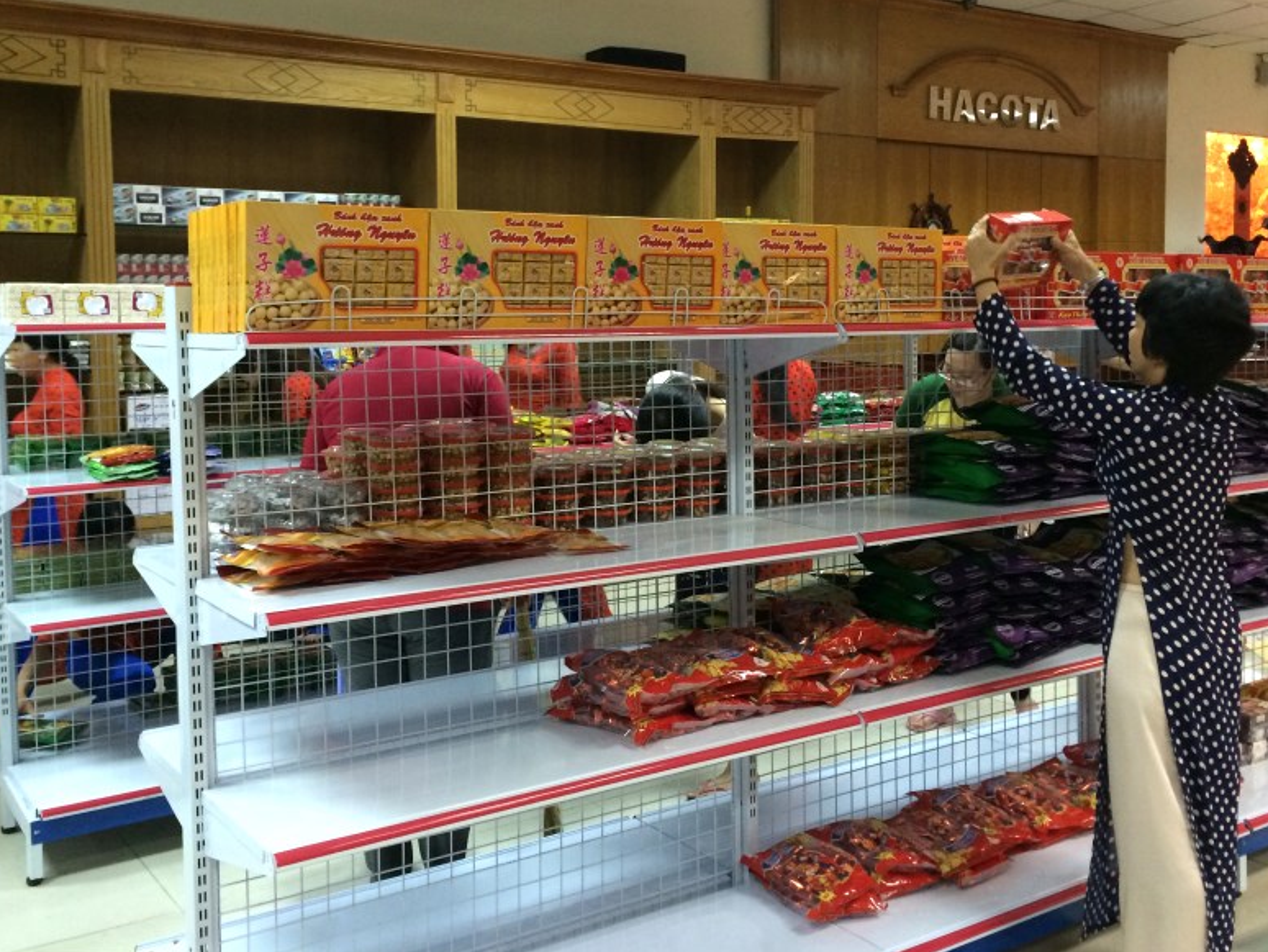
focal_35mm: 31
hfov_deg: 58.3
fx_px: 1136
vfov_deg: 45.5
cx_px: 614
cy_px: 464
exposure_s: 1/33
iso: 250
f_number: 2.2
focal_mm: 4.12
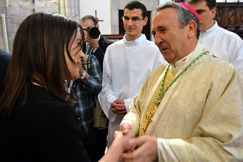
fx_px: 202
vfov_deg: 43.5
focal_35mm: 30
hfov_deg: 62.0
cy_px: 81
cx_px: 122
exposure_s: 1/60
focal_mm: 20
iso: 3200
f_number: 3.5
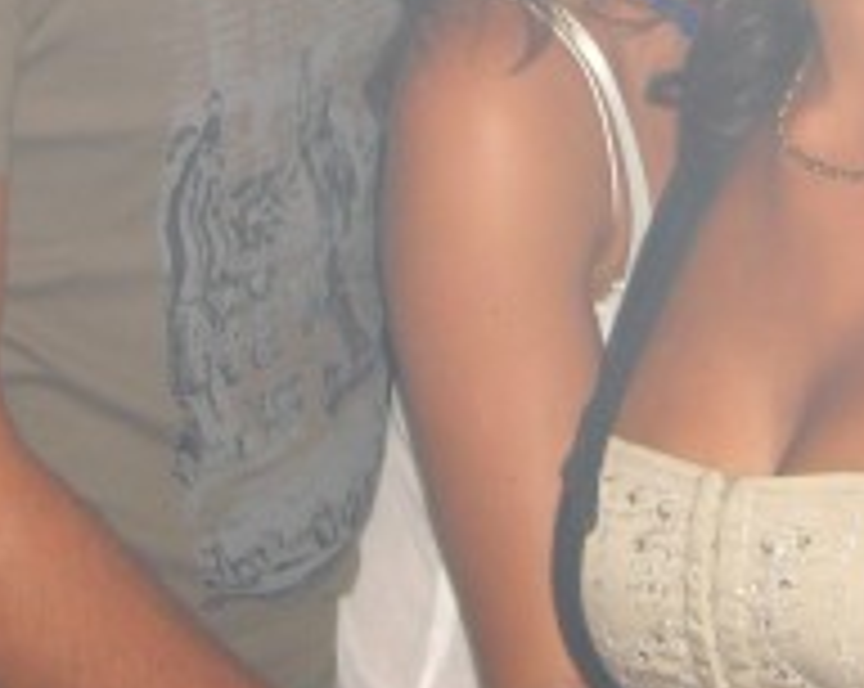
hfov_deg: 16.6
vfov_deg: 12.7
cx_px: 536
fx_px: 2962
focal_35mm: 116
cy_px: -274
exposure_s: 1/60
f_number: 2.8
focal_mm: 7.9
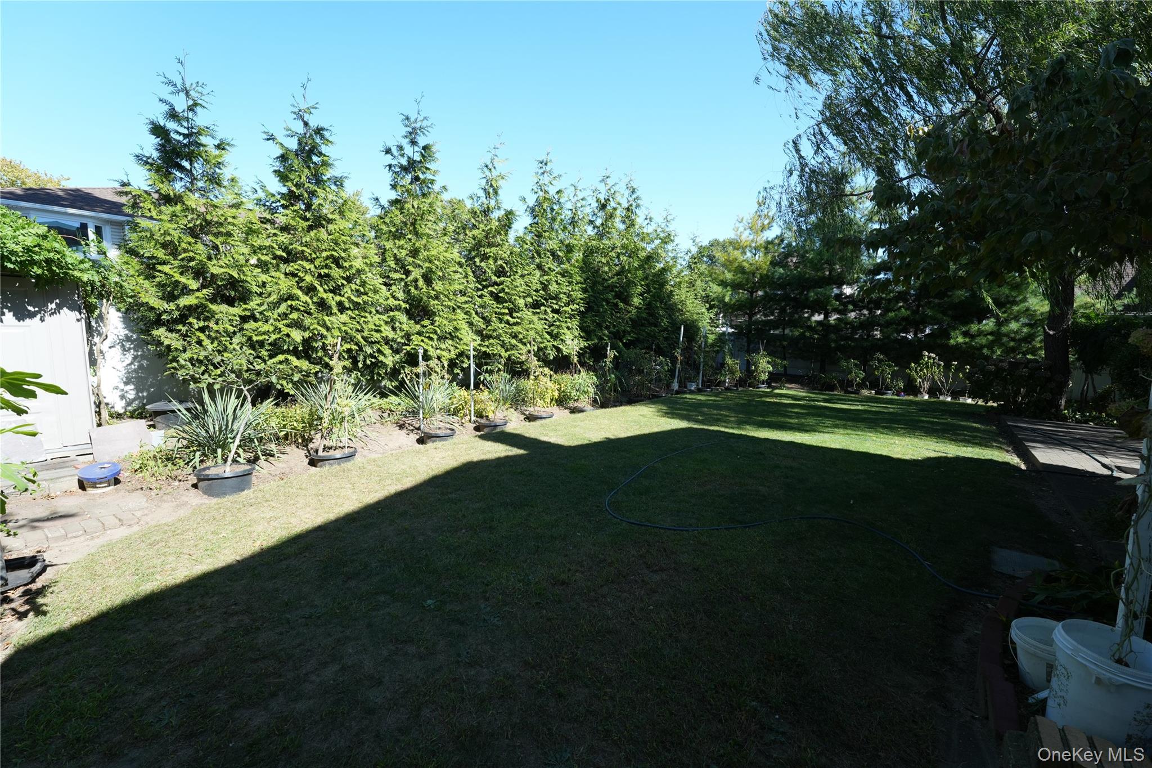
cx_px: 576
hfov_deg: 104.3
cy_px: 384
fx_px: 448
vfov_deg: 81.2
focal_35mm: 14
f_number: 9
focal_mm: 14
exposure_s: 1/250
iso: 400
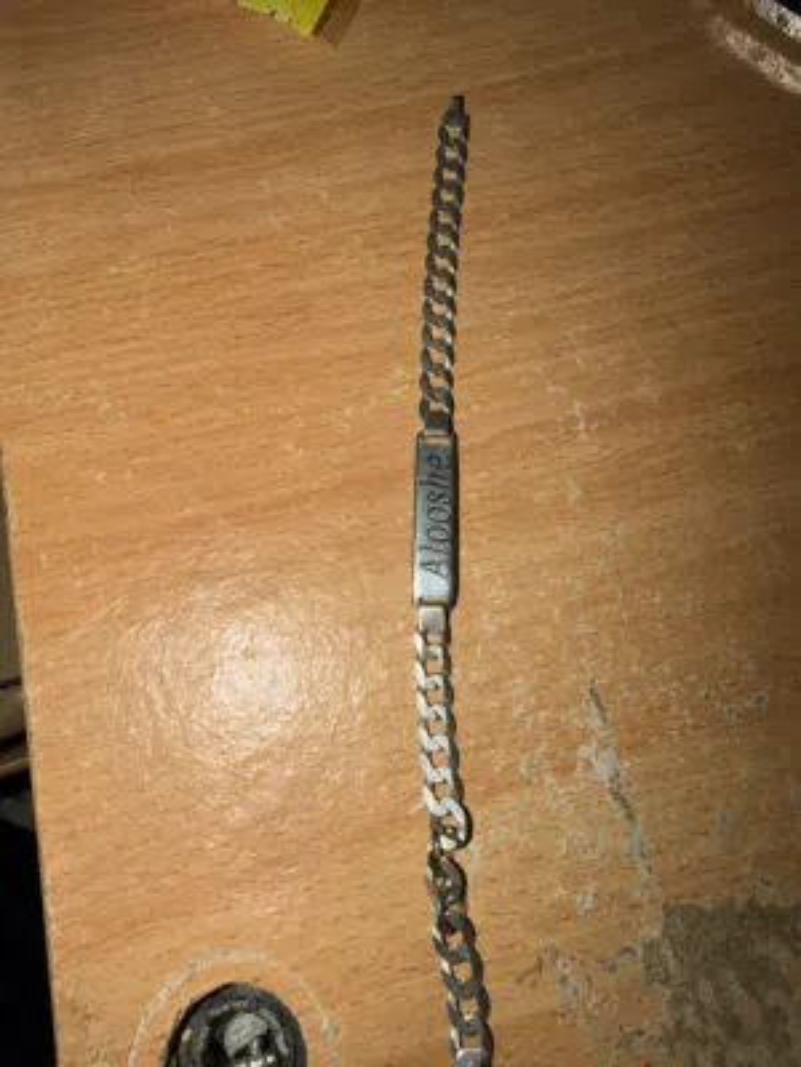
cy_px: 534
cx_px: 400
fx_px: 740
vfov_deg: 71.6
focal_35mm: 24
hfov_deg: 56.8
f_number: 2.2
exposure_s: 1/108
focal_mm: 2.22
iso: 16
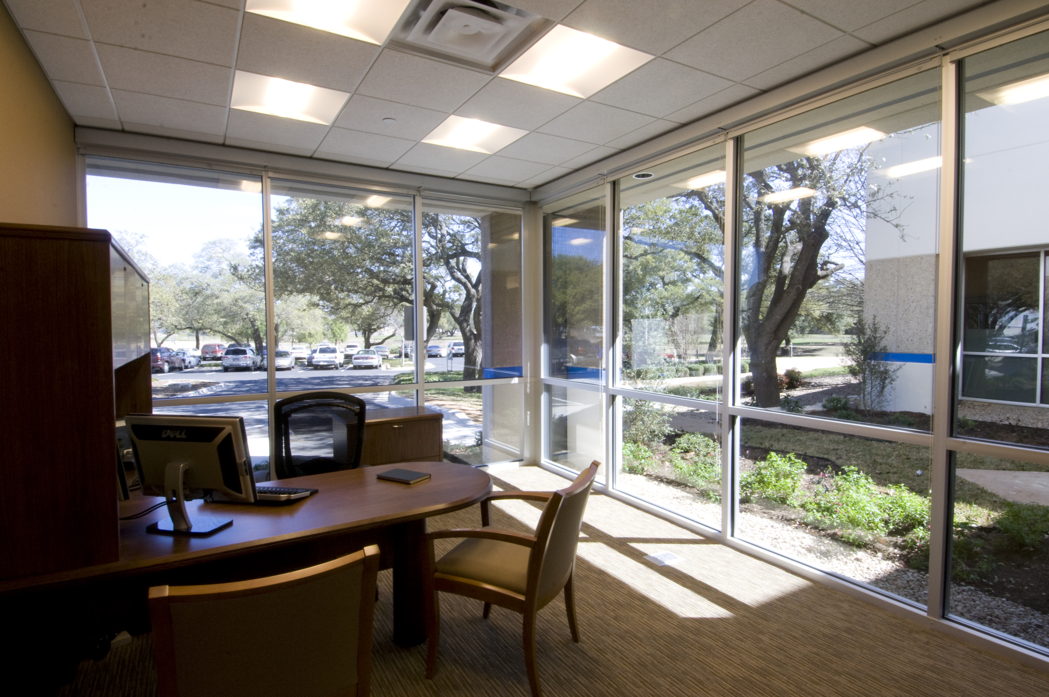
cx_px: 524
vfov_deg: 67.2
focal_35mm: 18
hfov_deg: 90.1
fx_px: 524
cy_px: 348
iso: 400
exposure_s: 1/3
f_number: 22
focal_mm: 12
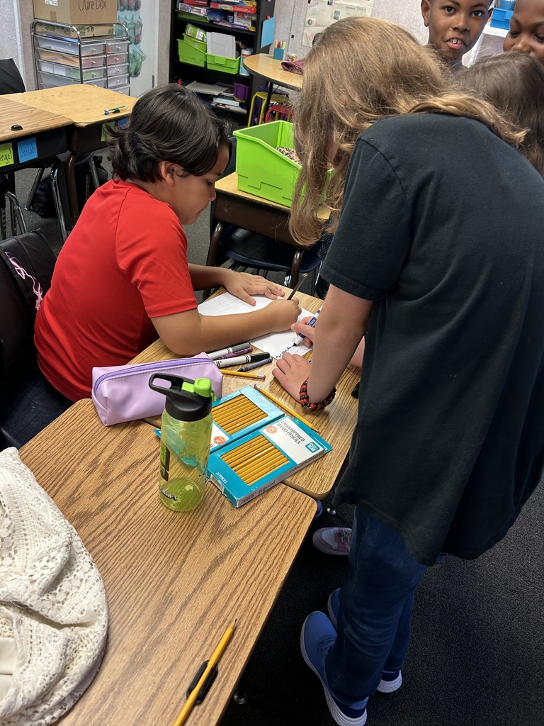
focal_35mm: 26
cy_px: 363
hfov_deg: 53.1
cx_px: 272
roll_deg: -10.4
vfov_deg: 67.3
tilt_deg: -36.4
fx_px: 545
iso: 80
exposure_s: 1/60
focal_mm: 5.7
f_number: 1.5
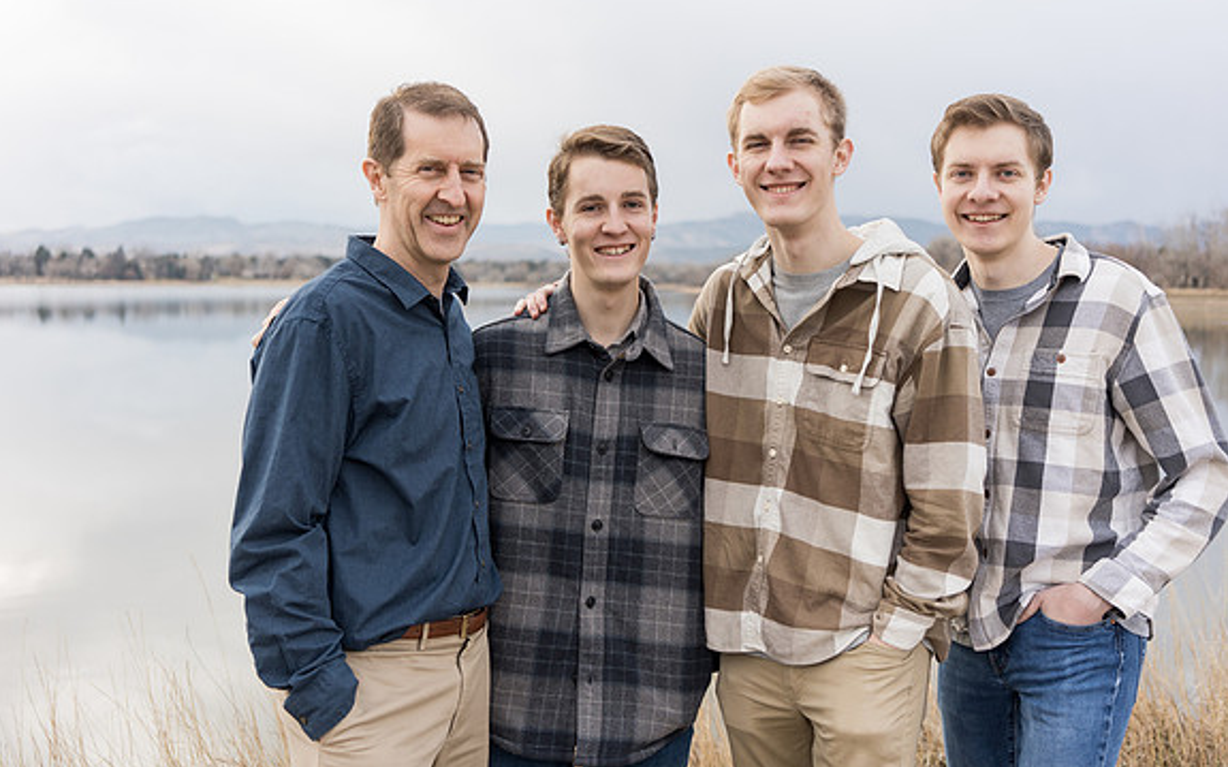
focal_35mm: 36
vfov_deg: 35.3
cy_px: 381
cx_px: 611
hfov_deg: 54.0
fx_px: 1204
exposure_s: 1/320
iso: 200
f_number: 2.8
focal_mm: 35
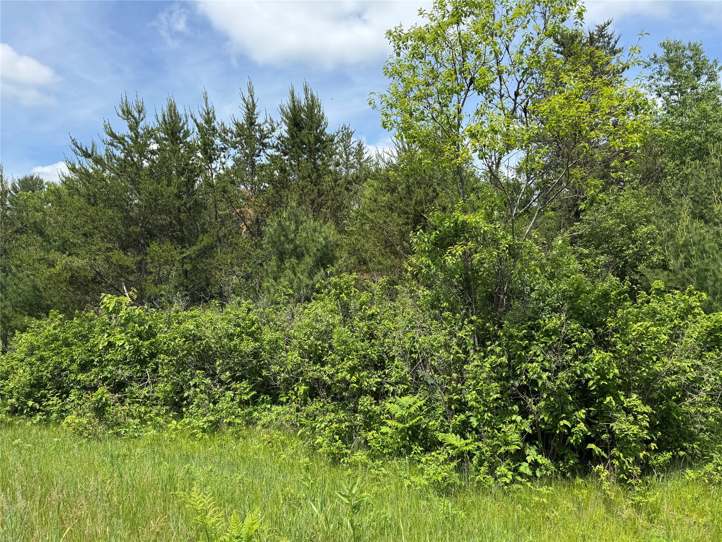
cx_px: 361
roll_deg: +1.2
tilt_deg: +0.1
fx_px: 501
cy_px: 271
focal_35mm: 24
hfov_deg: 71.6
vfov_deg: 56.8
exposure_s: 1/2710
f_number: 1.78
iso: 80
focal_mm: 6.76
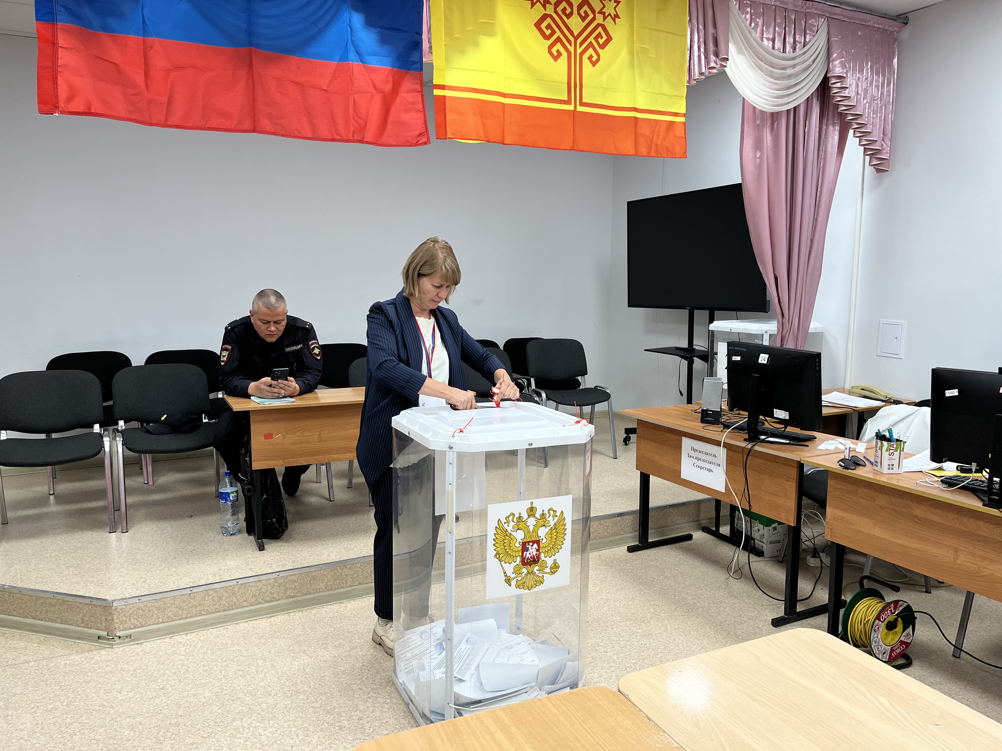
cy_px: 376
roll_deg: +0.9
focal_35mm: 26
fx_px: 753
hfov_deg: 67.3
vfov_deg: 53.1
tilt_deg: -7.3
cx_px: 501
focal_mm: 5.1
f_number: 1.6
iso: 80
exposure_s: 1/100
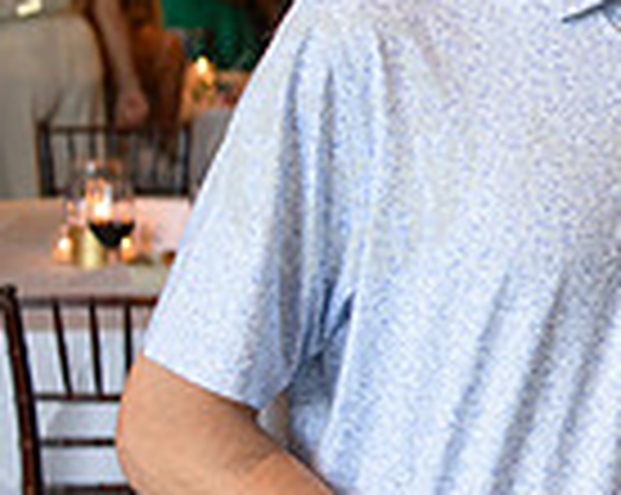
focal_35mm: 138
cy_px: 146
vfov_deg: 11.1
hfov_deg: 12.6
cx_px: 1148
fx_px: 2533
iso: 1000
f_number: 3.5
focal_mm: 35
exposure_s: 1/125
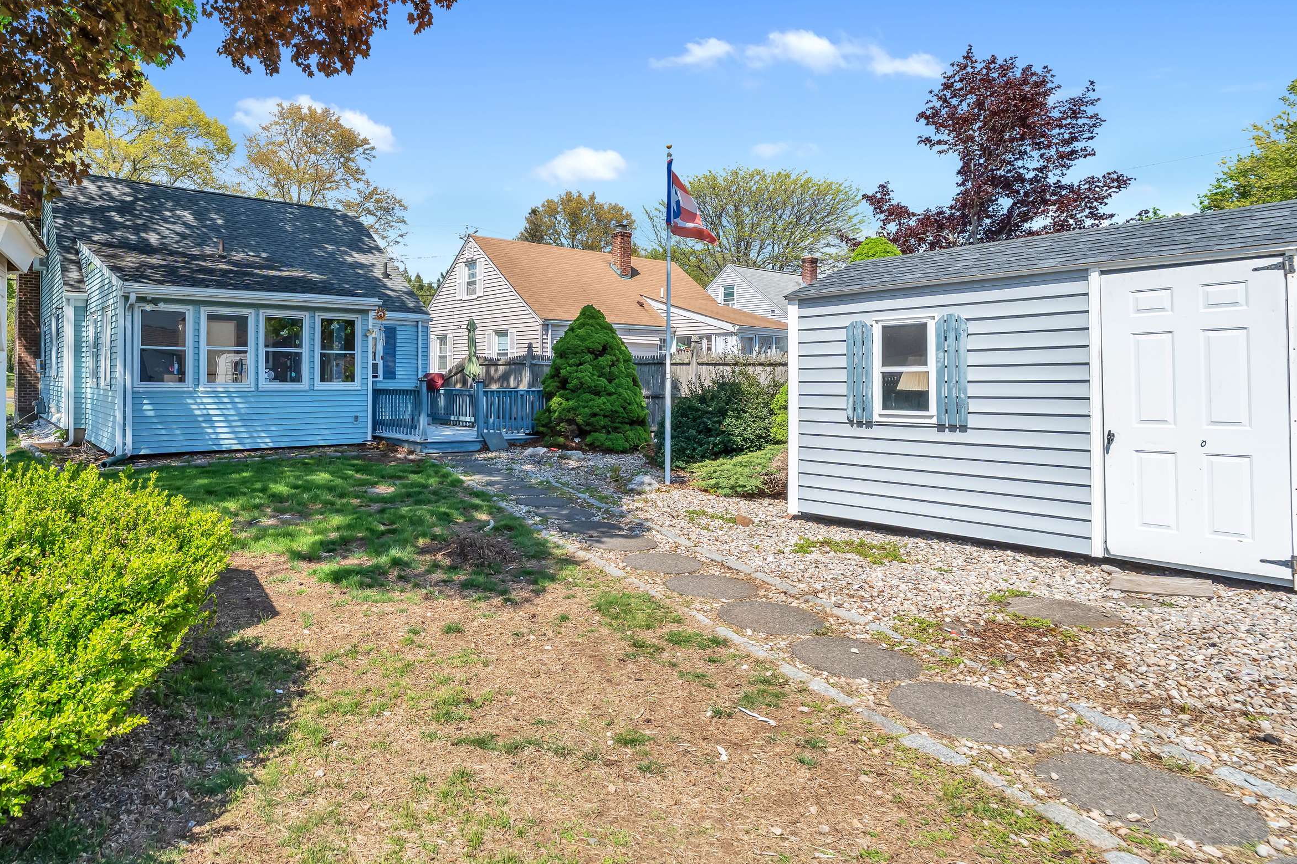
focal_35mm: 21
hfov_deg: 79.0
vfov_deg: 59.3
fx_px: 756
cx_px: 451
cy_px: 377
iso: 800
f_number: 8
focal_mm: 16
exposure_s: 1/400
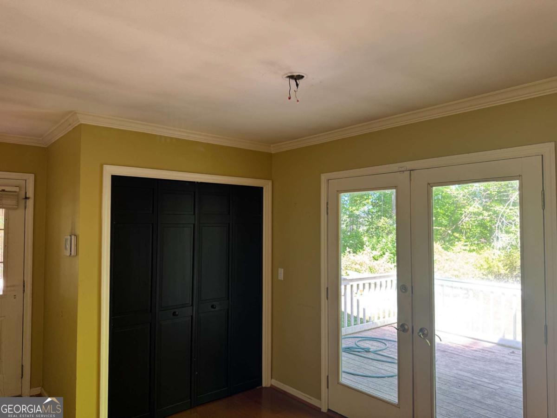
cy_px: 209
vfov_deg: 56.8
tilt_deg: +1.6
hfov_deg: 71.6
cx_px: 278
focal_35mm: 24
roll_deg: +0.3
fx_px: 386
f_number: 1.78
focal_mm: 6.76
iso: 125
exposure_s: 1/60
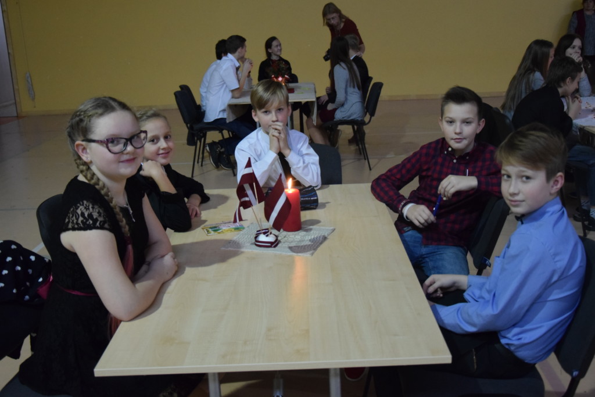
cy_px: 198
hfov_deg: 49.5
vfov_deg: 34.2
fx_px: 645
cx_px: 298
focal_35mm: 39
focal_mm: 26
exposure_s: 1/125
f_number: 4
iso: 3200
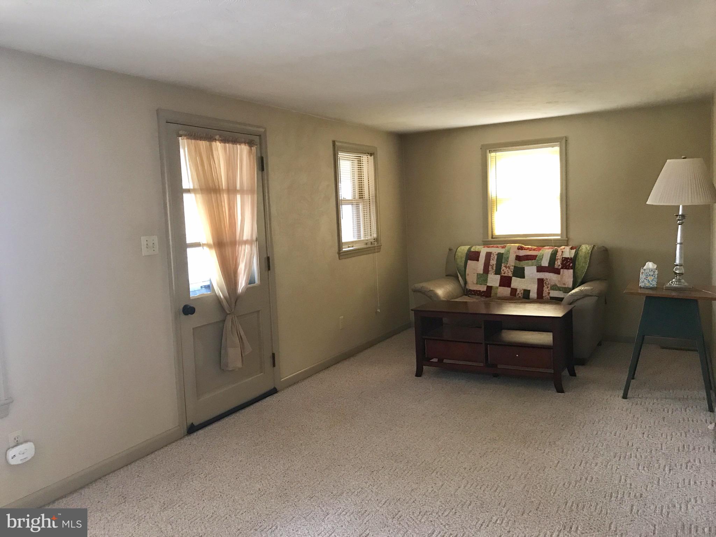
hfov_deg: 63.4
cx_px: 358
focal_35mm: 28
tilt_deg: -4.4
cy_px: 268
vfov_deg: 49.7
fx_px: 579
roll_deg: +2.7
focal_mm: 3.99
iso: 64
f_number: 1.8
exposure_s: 1/15
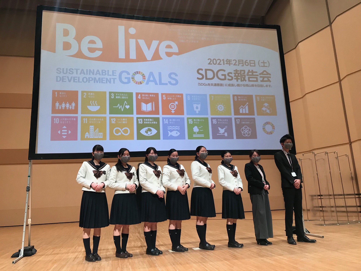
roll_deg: +2.3
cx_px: 180
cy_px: 136
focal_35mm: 28
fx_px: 292
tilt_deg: +14.3
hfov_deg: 63.4
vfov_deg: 49.7
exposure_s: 1/30
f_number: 1.8
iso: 25
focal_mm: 3.99
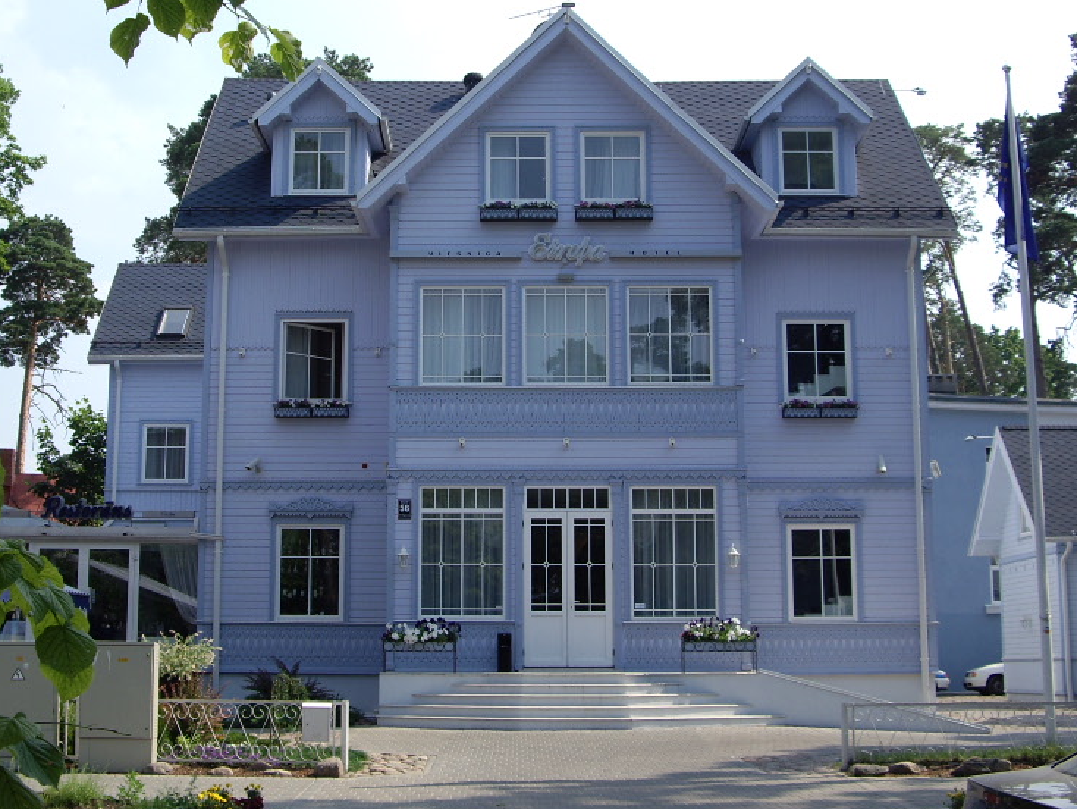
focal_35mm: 53
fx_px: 1650
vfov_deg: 27.5
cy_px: 336
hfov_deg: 36.2
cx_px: 515
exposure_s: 1/160
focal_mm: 7.9
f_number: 5.6
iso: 50
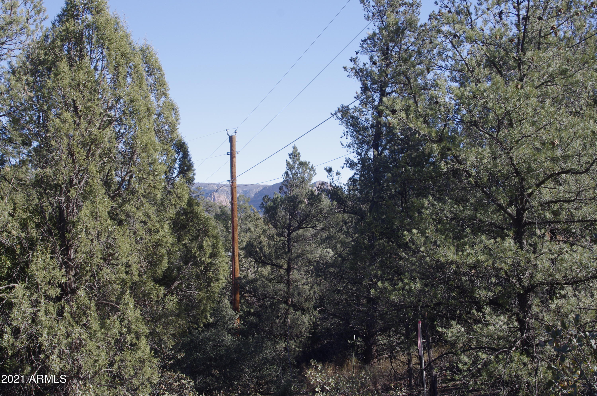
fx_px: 695
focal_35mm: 42
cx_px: 298
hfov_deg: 46.5
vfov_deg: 31.8
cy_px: 198
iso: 640
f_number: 10
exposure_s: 1/160
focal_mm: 28
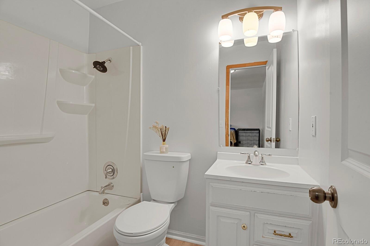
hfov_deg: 93.3
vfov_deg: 70.4
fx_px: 175
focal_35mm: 17
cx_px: 185
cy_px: 123
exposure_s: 1
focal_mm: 17
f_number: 8
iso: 250
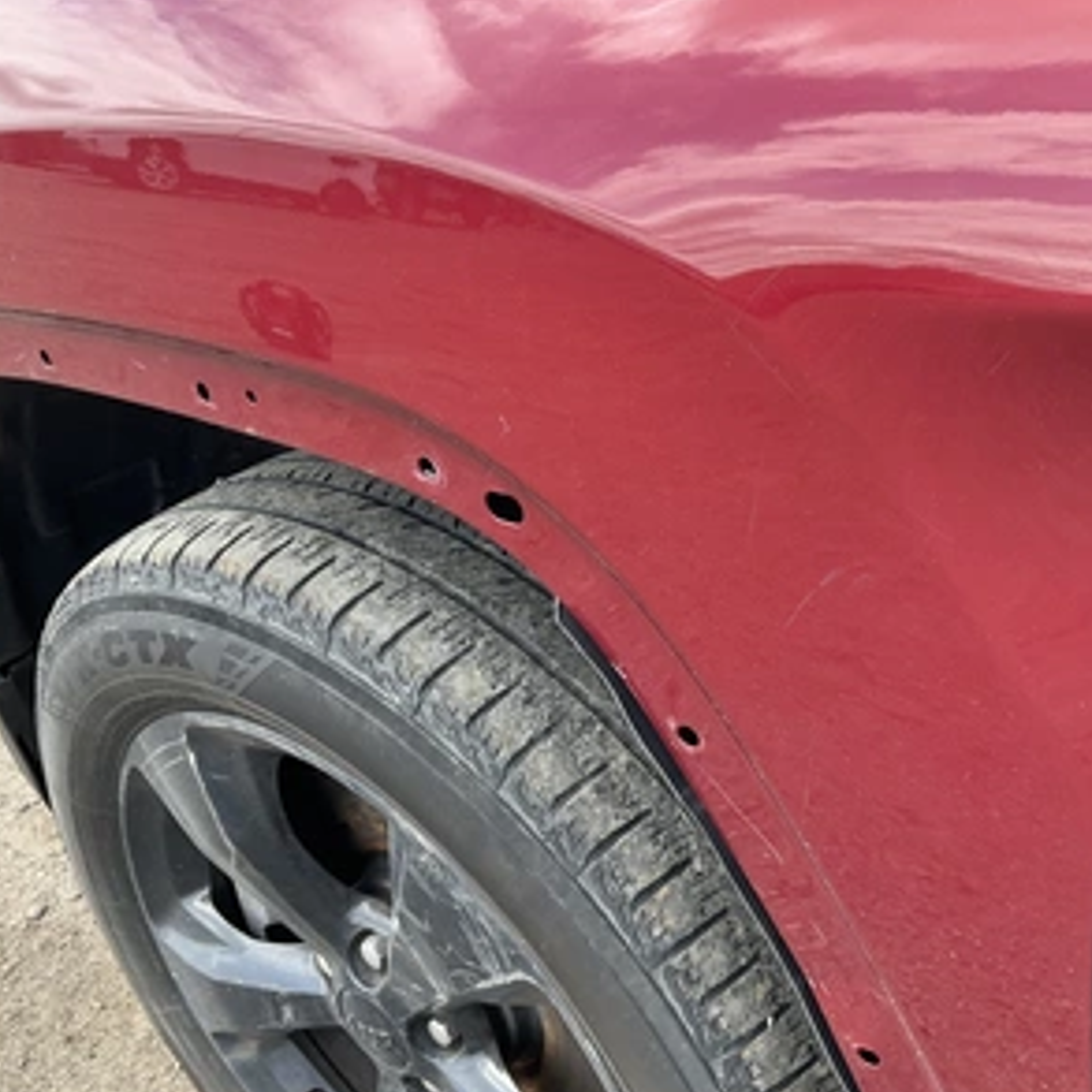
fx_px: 1249
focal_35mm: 35
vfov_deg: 47.2
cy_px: 544
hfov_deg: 47.2
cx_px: 600
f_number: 1.8
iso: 20
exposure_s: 1/181
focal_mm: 3
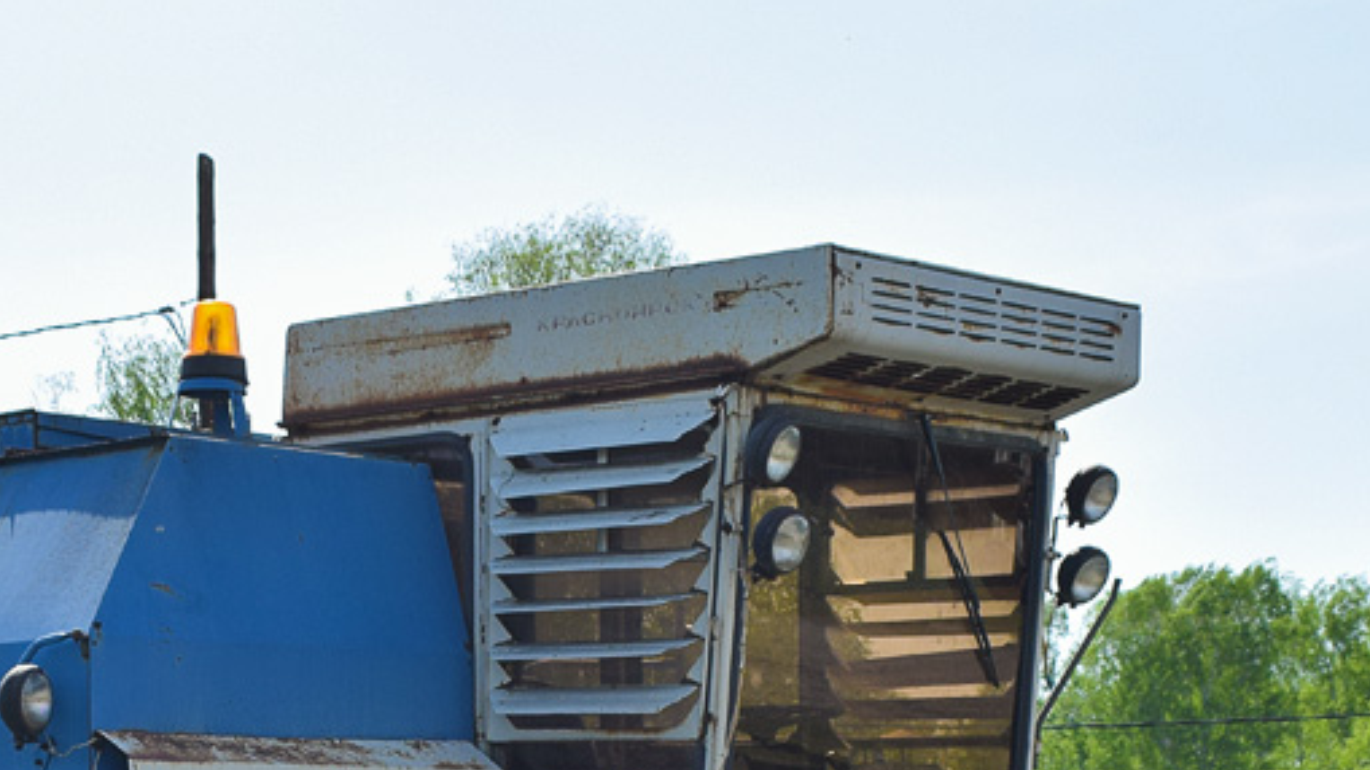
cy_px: 1045
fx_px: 3096
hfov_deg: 24.9
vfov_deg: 13.6
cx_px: 493
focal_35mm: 85
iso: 200
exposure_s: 1/640
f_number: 6.3
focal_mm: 23
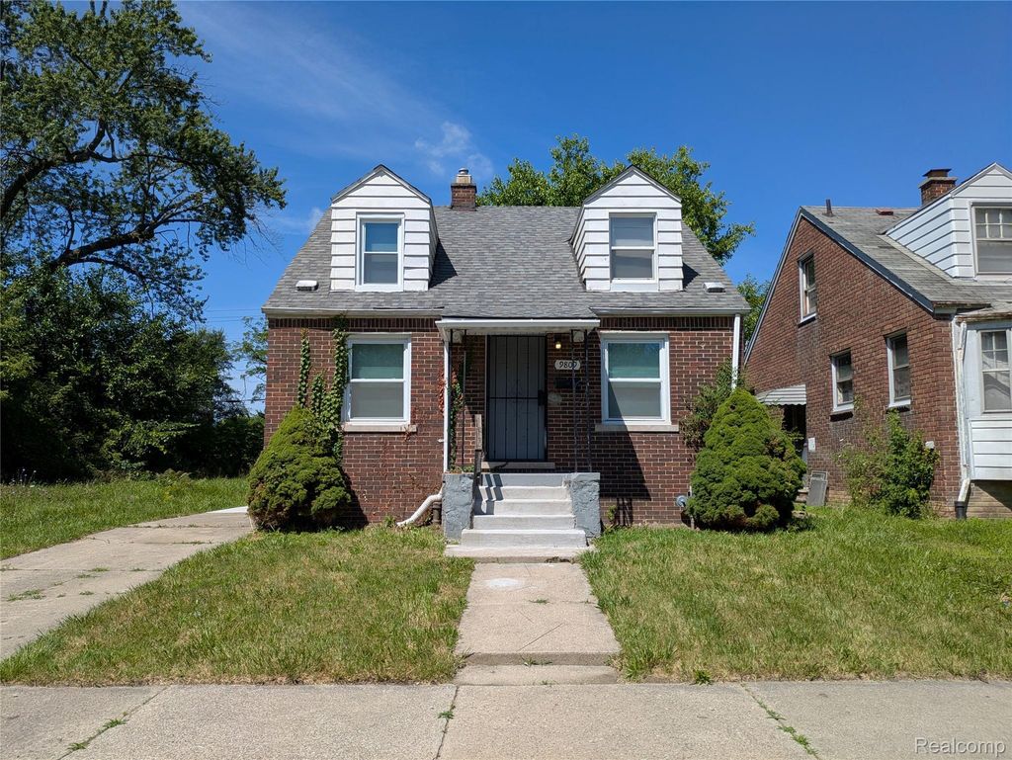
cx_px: 506
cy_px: 380
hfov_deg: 69.4
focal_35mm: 25
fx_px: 731
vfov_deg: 54.9
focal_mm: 5.43
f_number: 1.89
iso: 40
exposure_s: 1/2841
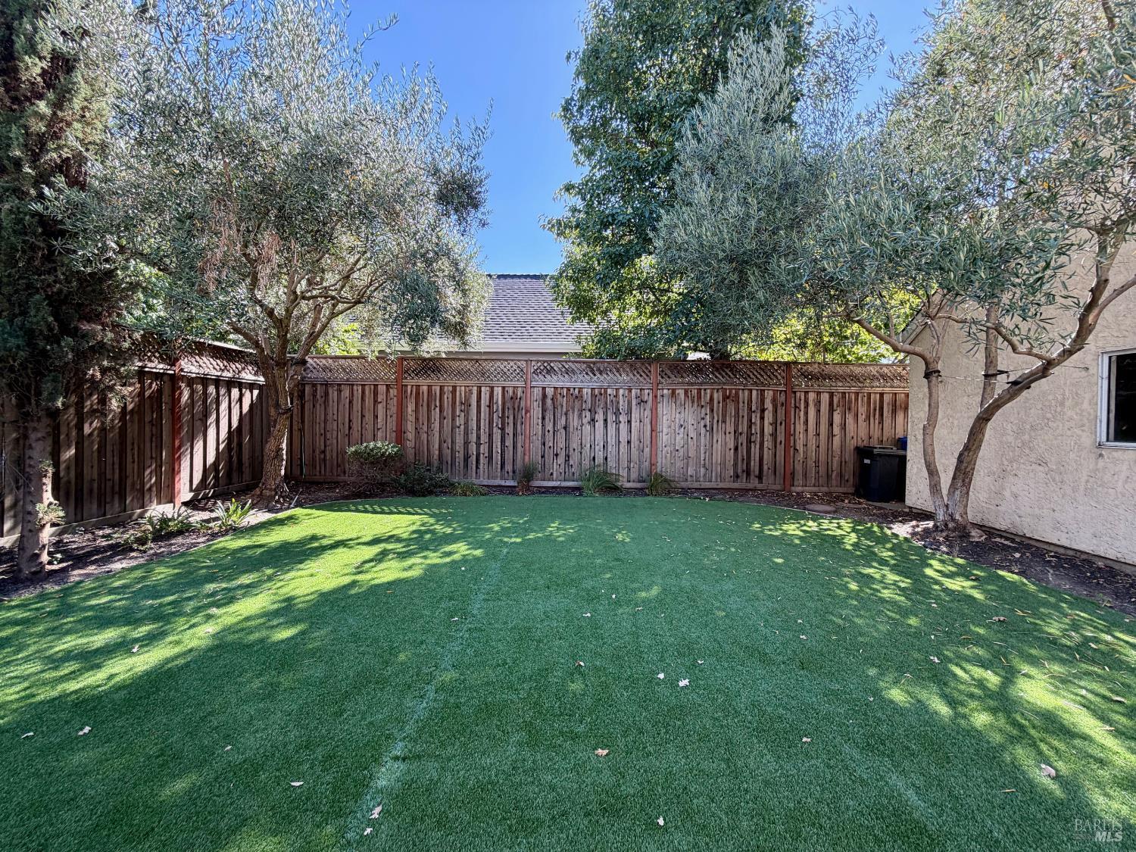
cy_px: 426
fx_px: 459
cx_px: 568
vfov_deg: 85.7
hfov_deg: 102.1
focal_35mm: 14
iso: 50
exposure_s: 1/140
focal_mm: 2.22
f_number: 2.2
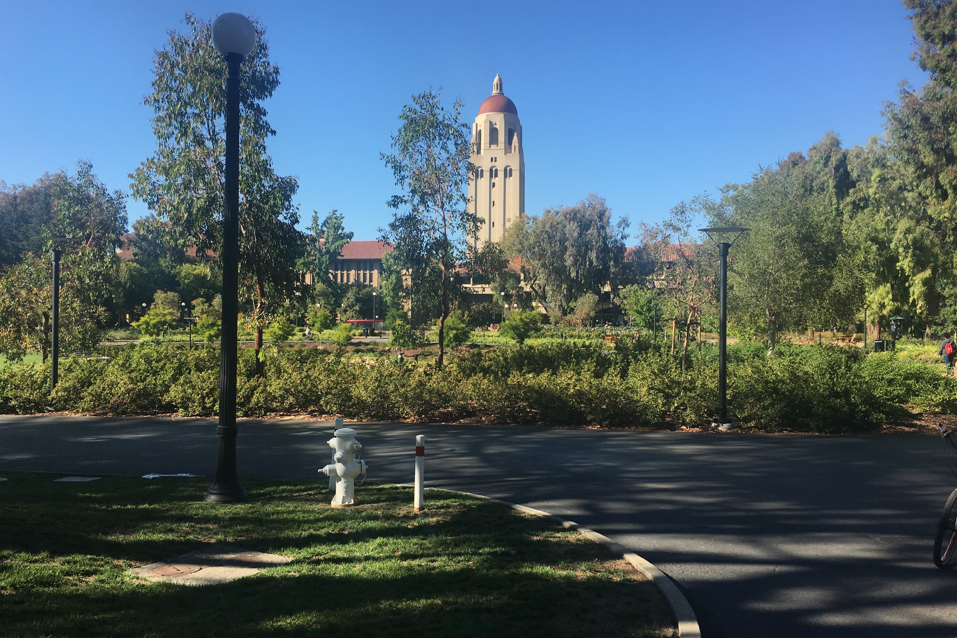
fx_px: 824
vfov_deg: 42.3
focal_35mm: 31
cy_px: 315
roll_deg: +1.6
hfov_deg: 60.3
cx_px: 470
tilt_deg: +1.1
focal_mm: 4.15
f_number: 2.2
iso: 25
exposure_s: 1/864
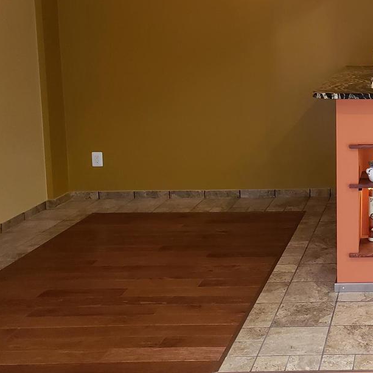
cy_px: 99
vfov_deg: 31.2
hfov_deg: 28.1
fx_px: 658
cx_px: 435
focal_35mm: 54
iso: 320
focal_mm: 4.3
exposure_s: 1/60
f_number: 2.4
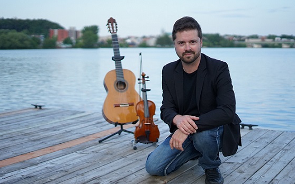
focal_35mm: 52
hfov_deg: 38.9
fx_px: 418
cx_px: 149
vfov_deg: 24.9
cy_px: 90
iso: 1250
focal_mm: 50
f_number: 1.8
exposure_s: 1/8000
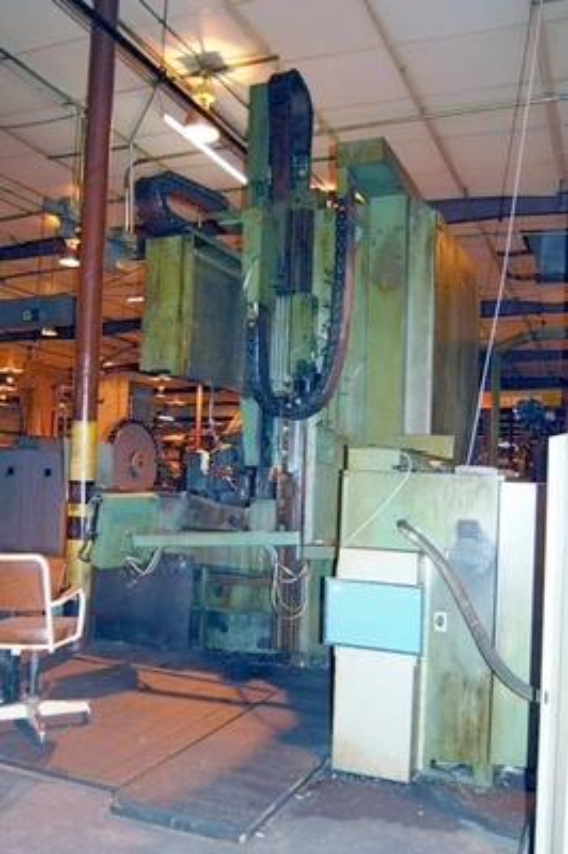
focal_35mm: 30
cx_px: 284
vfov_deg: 62.0
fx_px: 711
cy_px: 427
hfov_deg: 43.5
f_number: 3.8
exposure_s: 1/60
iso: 400
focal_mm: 20
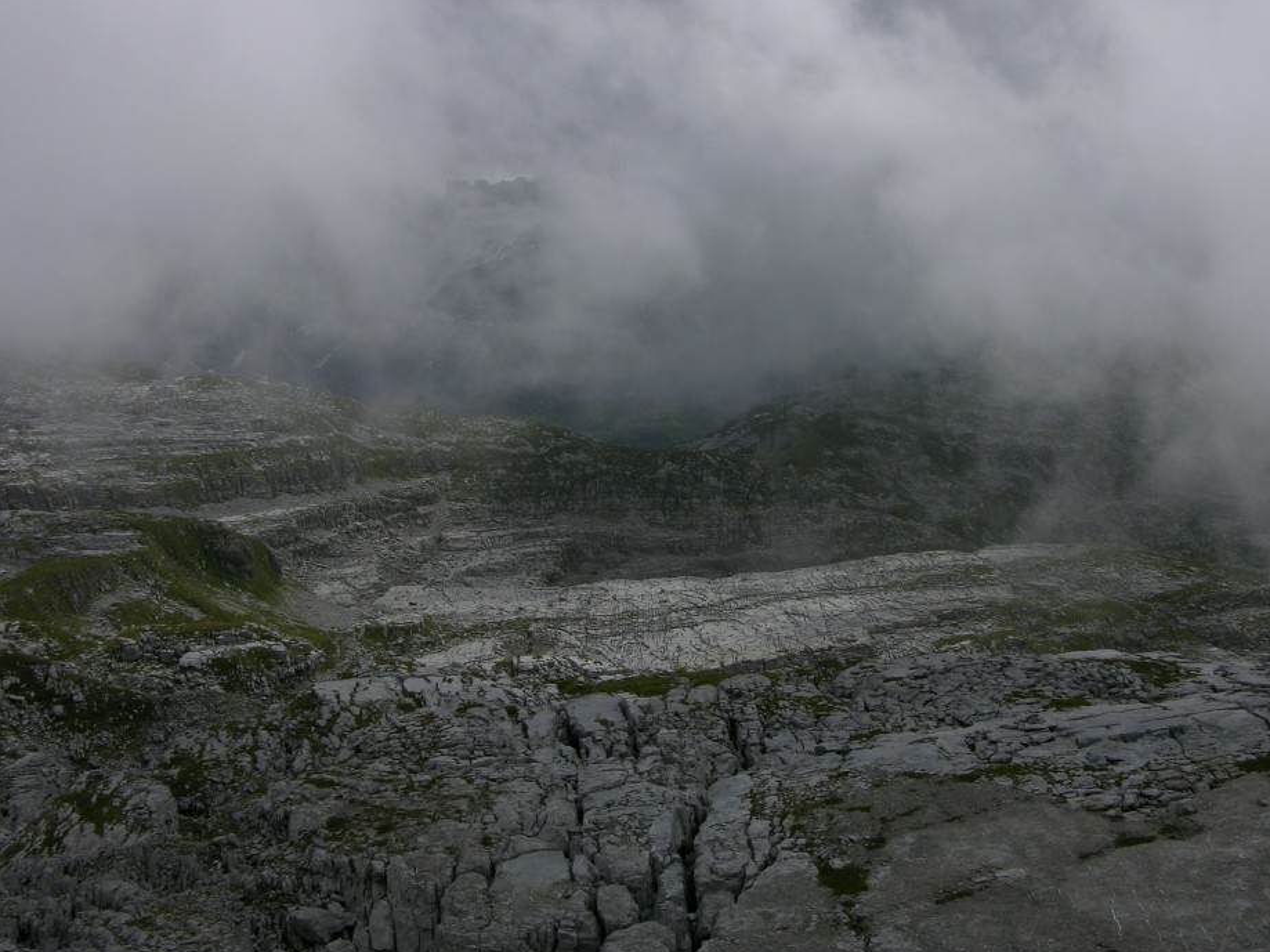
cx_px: 662
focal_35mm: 39
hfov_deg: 47.9
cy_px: 437
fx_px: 1431
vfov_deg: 36.8
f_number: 8
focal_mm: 8.9
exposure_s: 1/506
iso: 50
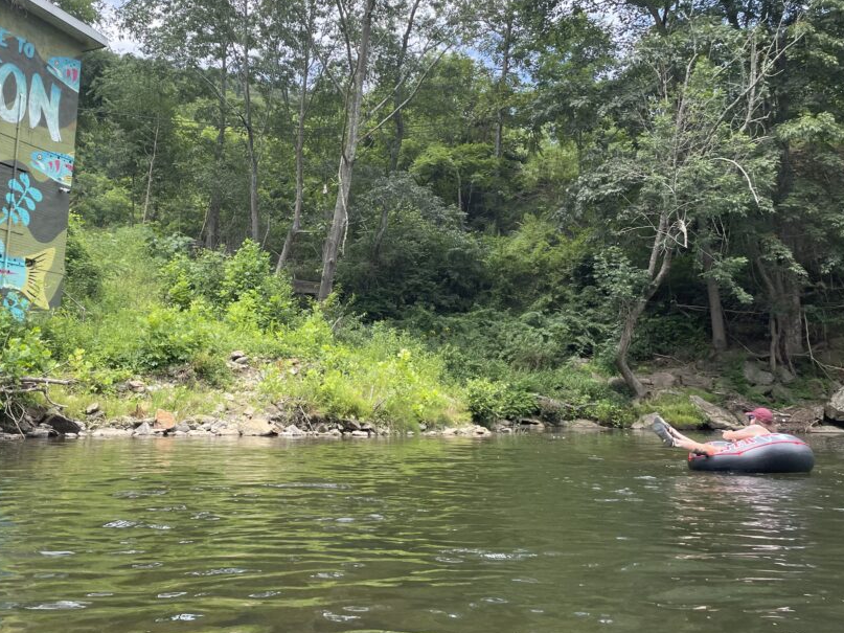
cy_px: 261
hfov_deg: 54.8
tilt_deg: +10.6
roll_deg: +0.3
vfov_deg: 42.8
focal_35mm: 33
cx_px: 320
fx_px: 804
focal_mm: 4.2
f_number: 1.6
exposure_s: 1/759
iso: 32
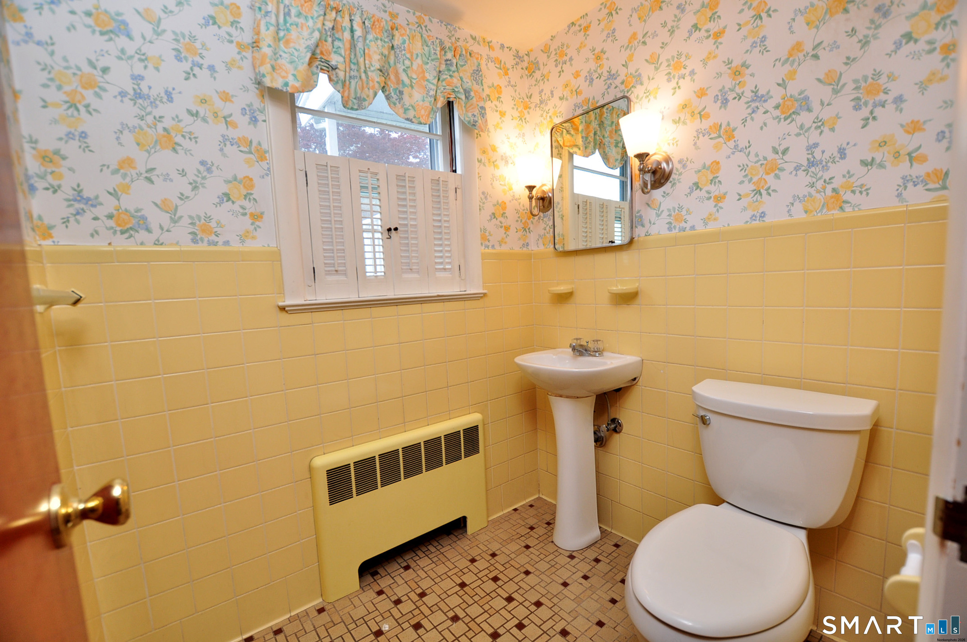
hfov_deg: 100.5
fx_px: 402
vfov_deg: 77.2
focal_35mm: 15
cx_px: 484
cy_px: 321
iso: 250
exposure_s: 1/125
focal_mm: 10
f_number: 4.5
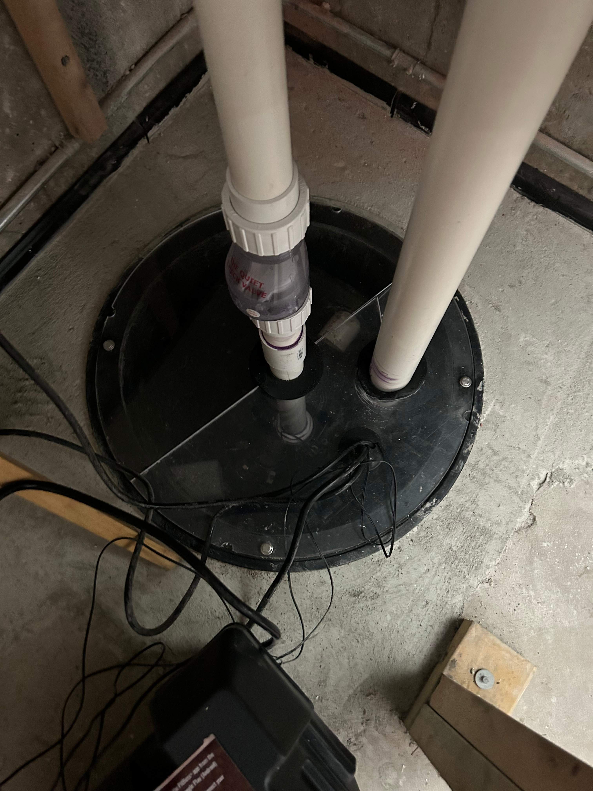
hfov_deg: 53.1
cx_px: 296
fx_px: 594
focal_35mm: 26
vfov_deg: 67.3
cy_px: 396
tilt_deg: -72.3
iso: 640
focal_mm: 5.7
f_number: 1.5
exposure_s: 1/30
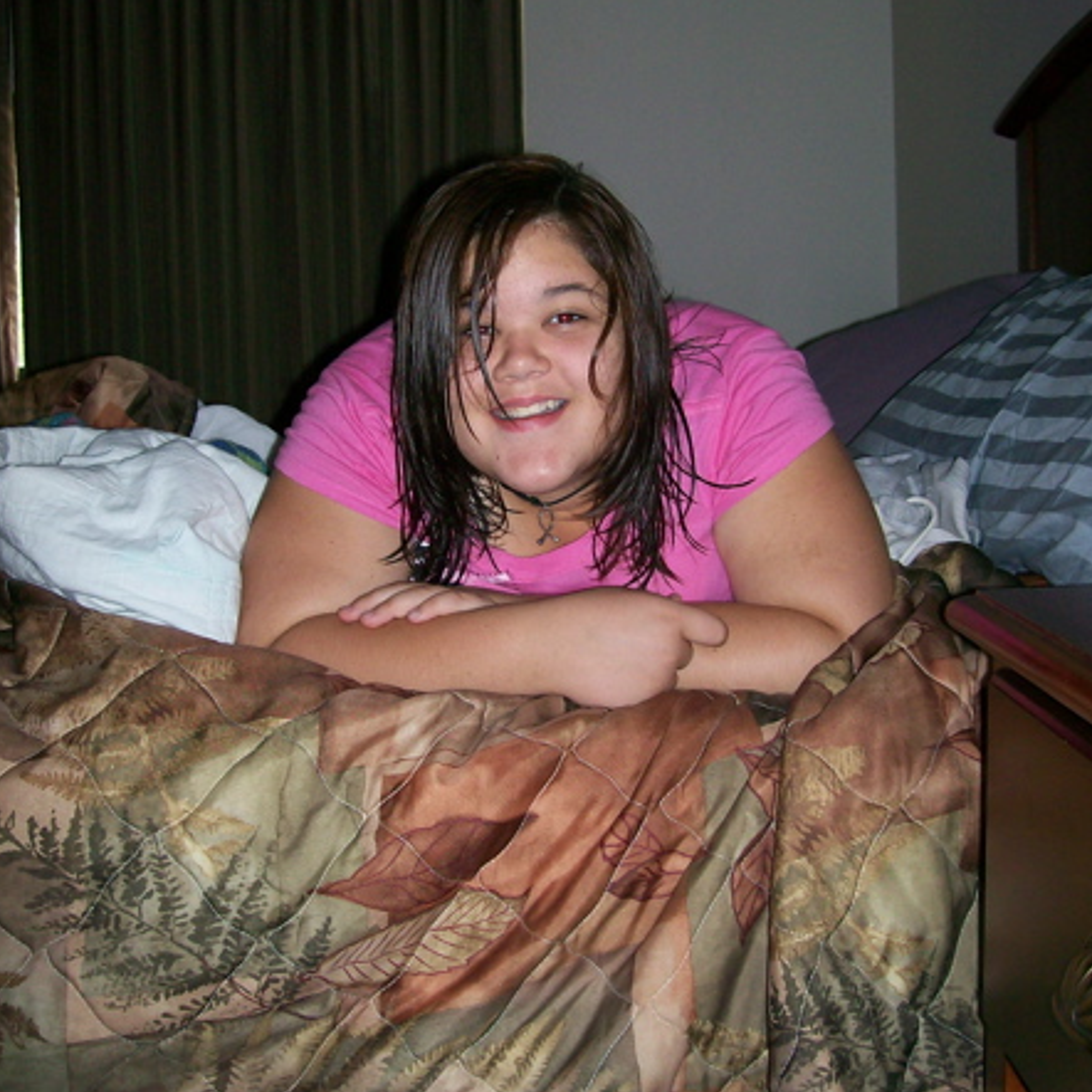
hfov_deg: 36.8
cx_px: 537
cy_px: 421
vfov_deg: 36.6
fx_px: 1642
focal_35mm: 46
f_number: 2.7
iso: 80
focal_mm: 6
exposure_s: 1/64
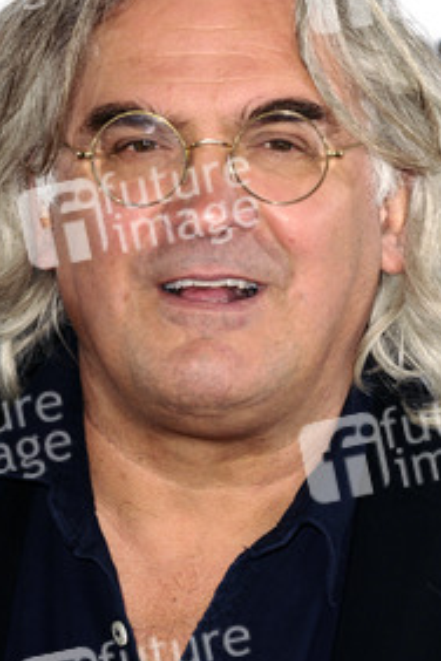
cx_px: 208
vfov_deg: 5.9
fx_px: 6444
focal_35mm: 351
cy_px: 330
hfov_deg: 3.9
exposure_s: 1/200
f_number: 5
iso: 320
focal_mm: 165
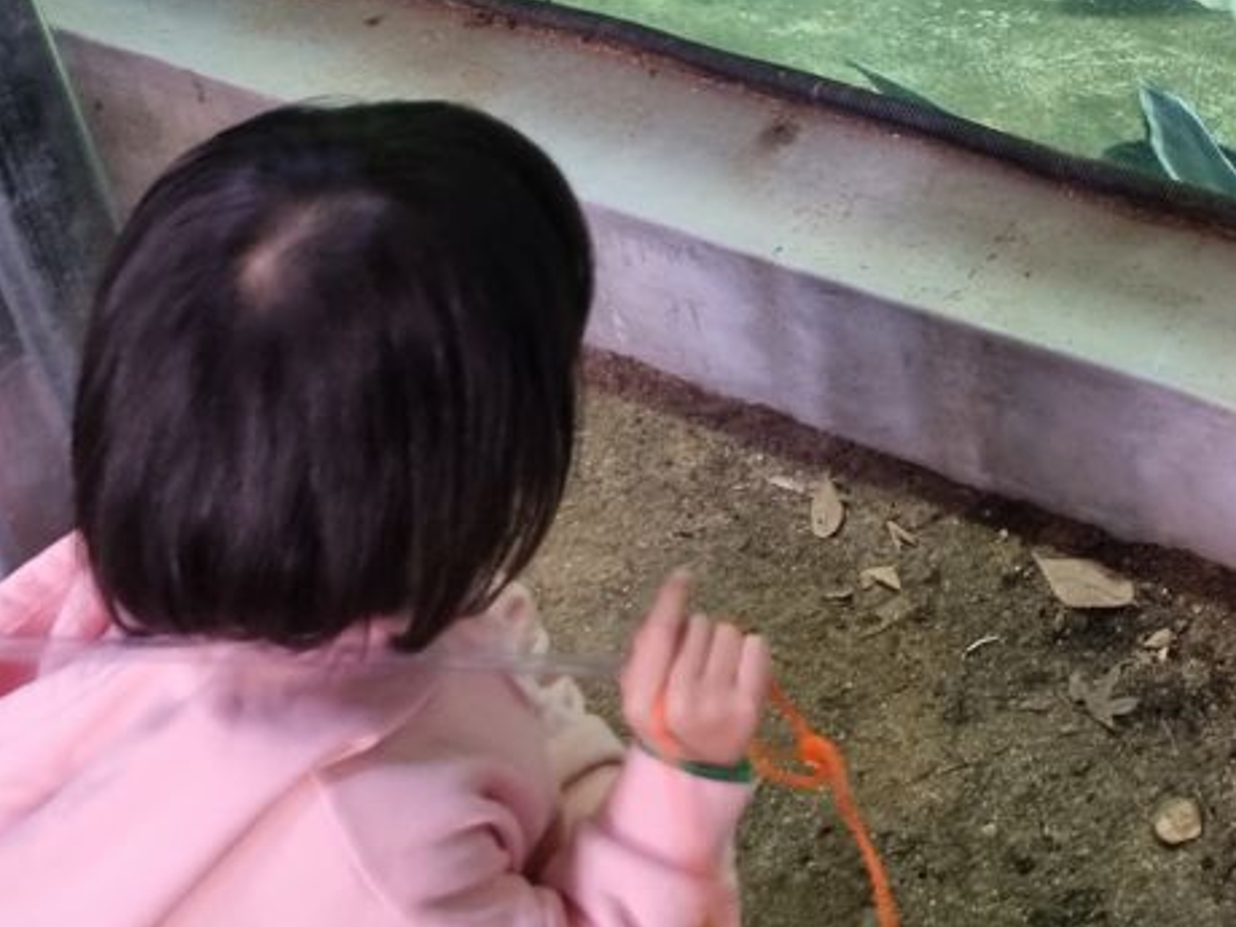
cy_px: -86
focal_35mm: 61
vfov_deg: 22.7
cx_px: 1319
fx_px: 2178
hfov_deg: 29.0
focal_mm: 5.4
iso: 400
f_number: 1.8
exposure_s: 1/40
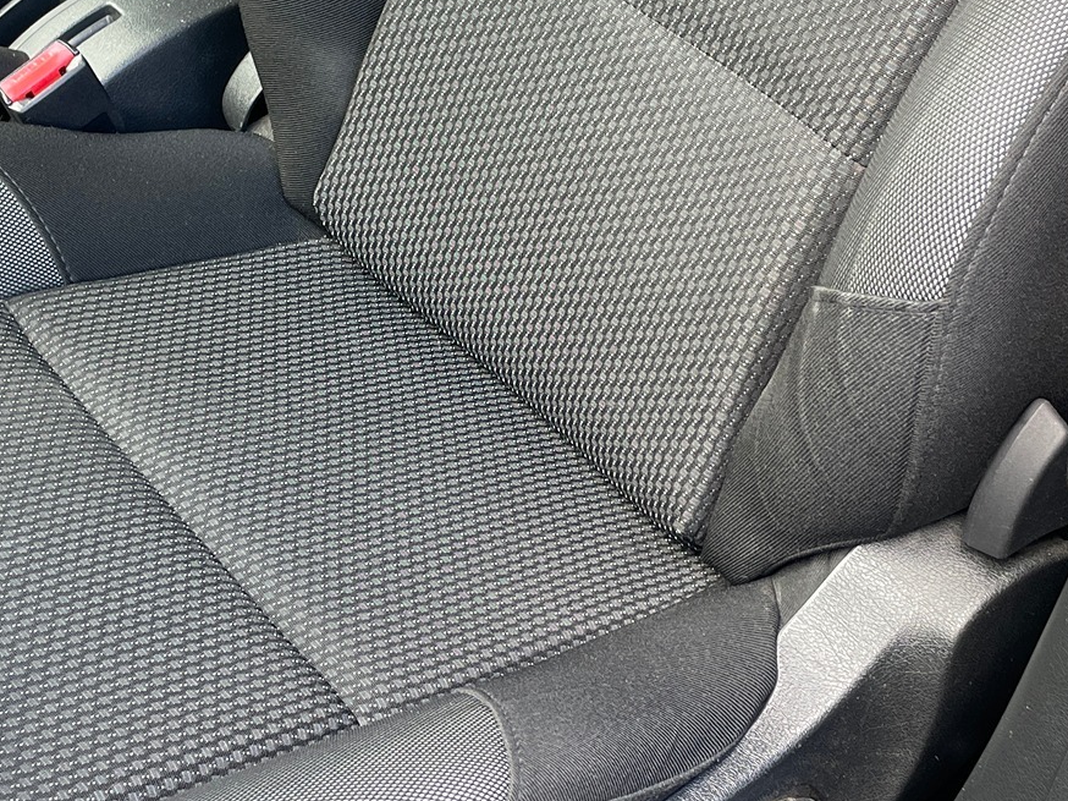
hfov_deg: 32.1
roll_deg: -2.5
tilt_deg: -38.2
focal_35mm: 60
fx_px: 1851
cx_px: 420
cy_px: 344
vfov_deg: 24.4
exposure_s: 1/121
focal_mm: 4.2
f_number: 1.6
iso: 80
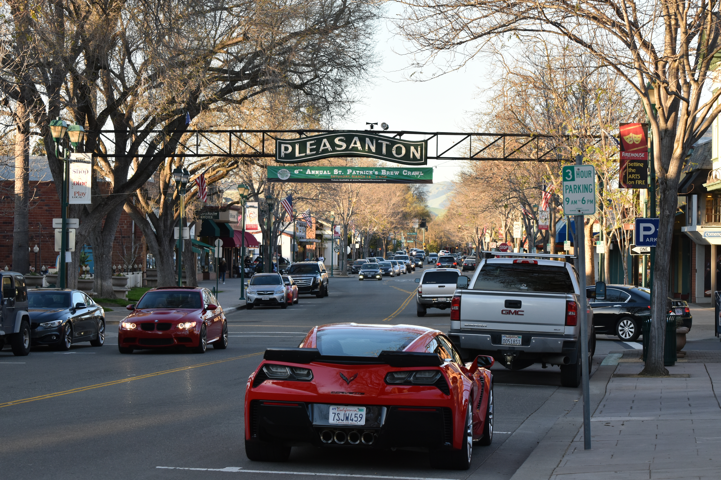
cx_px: 360
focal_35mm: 105
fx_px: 2103
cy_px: 240
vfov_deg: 13.0
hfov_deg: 19.5
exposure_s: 1/200
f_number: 7.1
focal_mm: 70
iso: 400
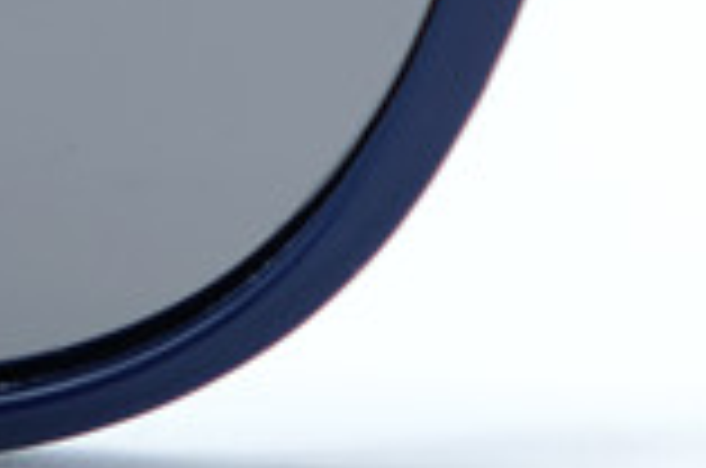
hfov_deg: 3.9
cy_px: -230
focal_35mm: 529
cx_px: 791
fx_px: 10353
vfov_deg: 2.6
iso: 160
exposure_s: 1/210
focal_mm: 55
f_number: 4.5
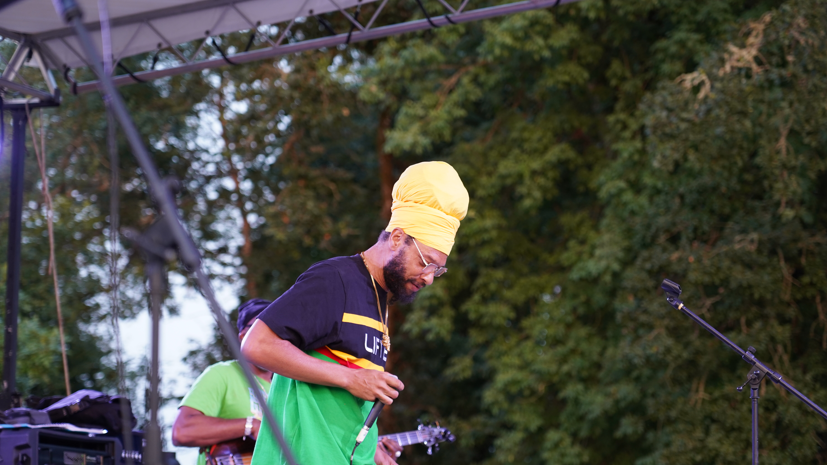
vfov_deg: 10.9
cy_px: 231
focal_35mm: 111
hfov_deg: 19.3
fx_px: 2434
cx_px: 411
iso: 1000
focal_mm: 105
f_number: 4
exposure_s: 1/160
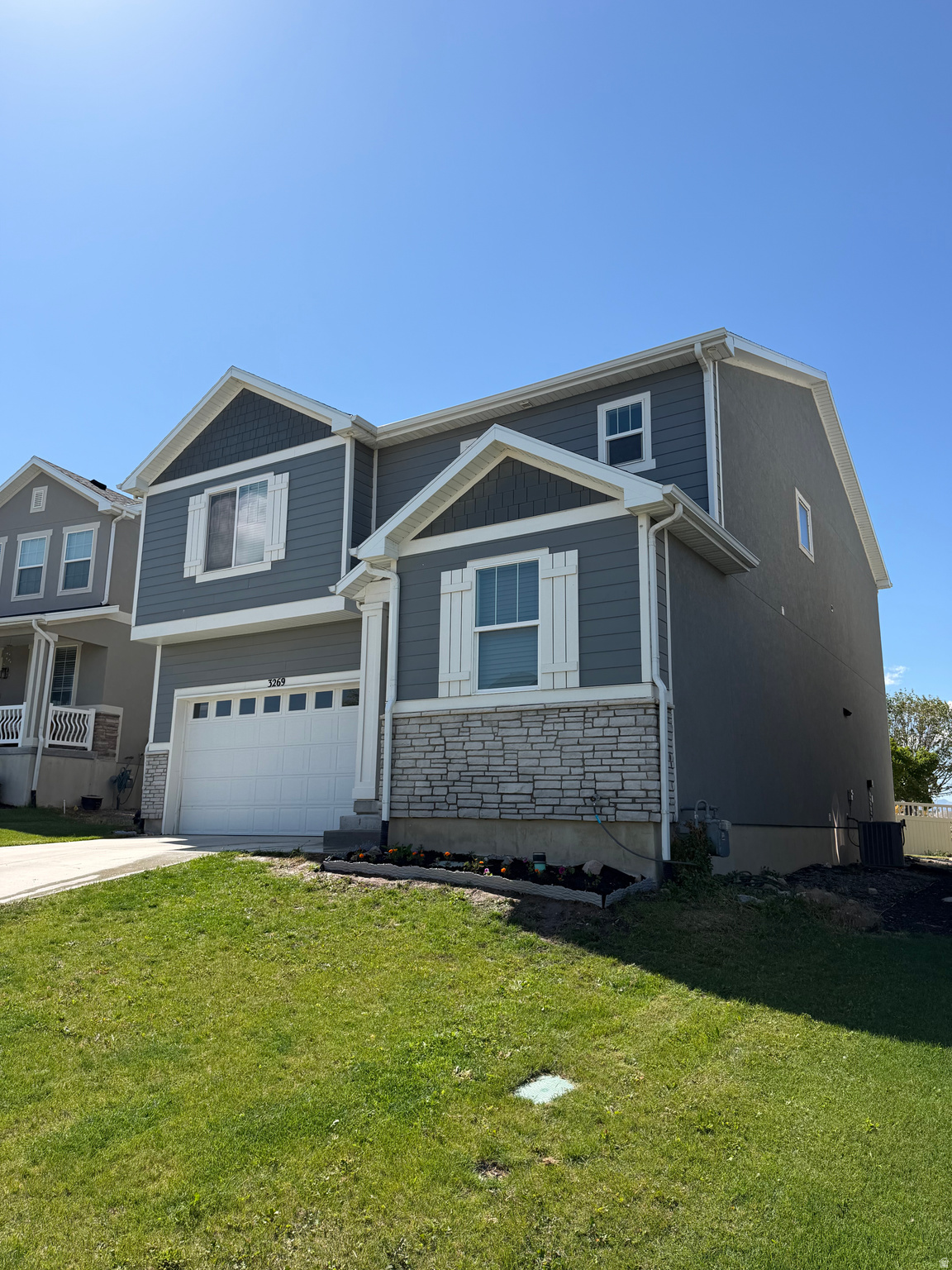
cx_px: 476
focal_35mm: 24
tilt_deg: +13.4
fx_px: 880
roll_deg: -2.2
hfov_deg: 56.8
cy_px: 635
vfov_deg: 71.6
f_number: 1.78
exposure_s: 1/4673
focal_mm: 6.76
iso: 80
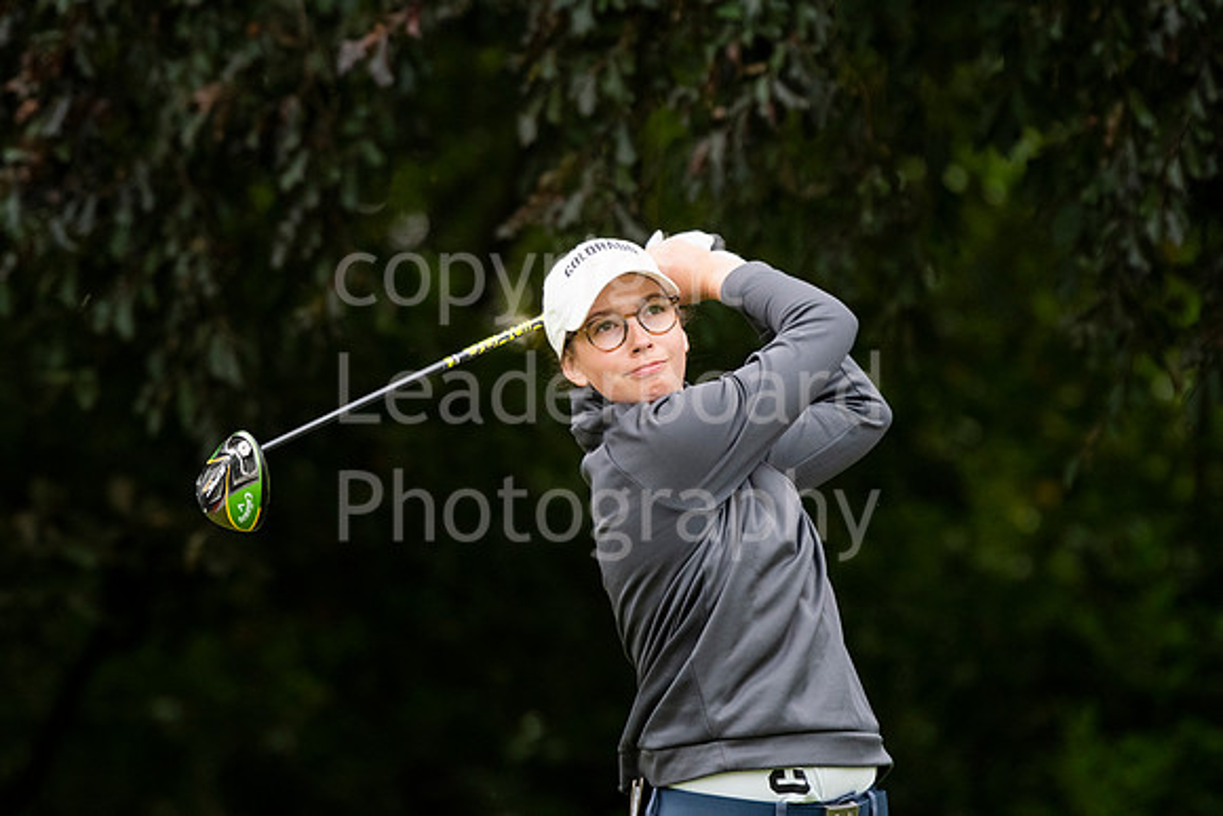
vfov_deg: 2.4
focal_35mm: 570
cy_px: 408
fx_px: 19368
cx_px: 612
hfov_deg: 3.6
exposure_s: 1/1250
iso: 1600
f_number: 5.6
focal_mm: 380
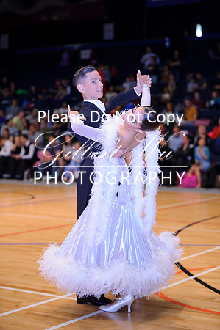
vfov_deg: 25.4
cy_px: 165
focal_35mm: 80
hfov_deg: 17.0
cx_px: 110
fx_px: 735
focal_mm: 80
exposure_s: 1/160
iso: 1000
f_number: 2.8
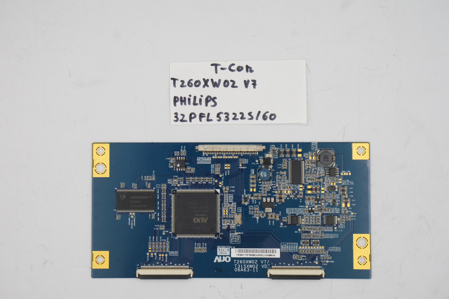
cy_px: 150
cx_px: 224
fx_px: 898
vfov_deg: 18.9
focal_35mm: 72
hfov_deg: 28.1
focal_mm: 27
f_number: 5.6
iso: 200
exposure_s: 1/125
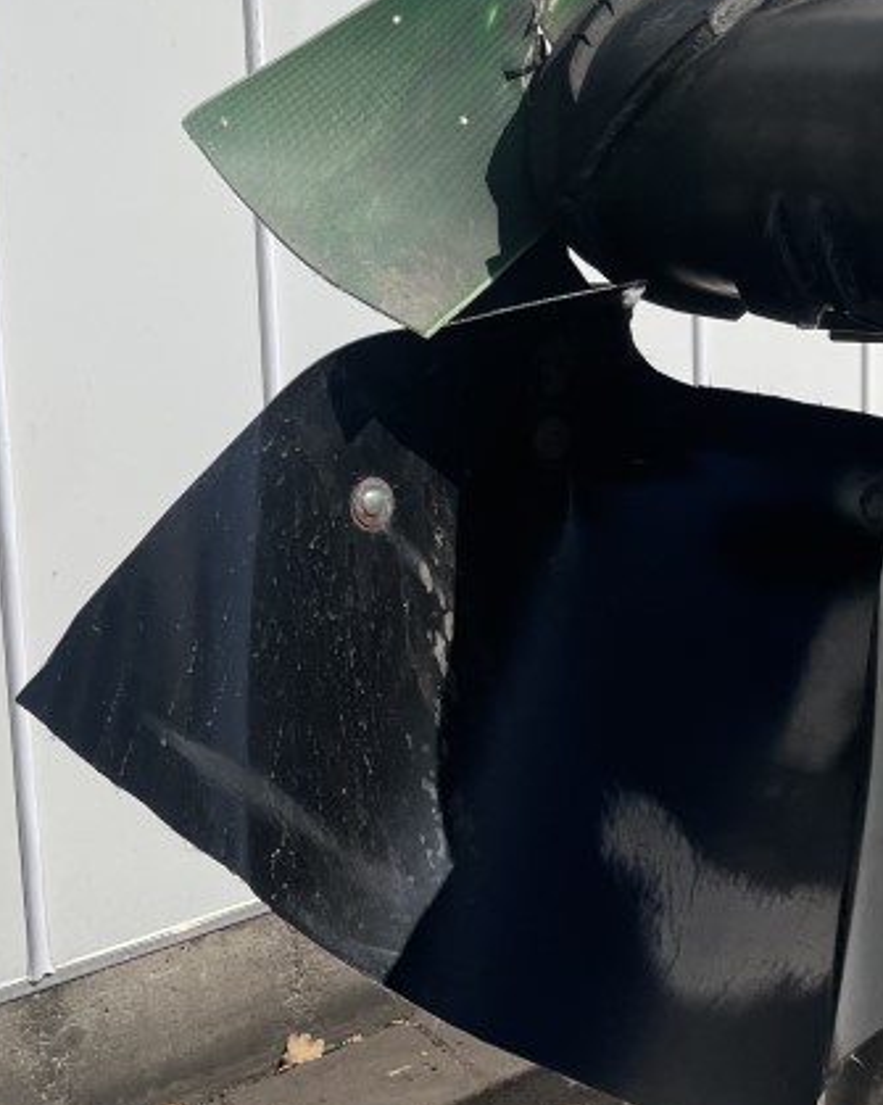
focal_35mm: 62
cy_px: 343
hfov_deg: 23.3
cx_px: 938
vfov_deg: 30.2
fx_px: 2026
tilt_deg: -11.6
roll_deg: +1.8
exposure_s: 1/6494
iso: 32
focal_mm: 4.2
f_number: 1.6
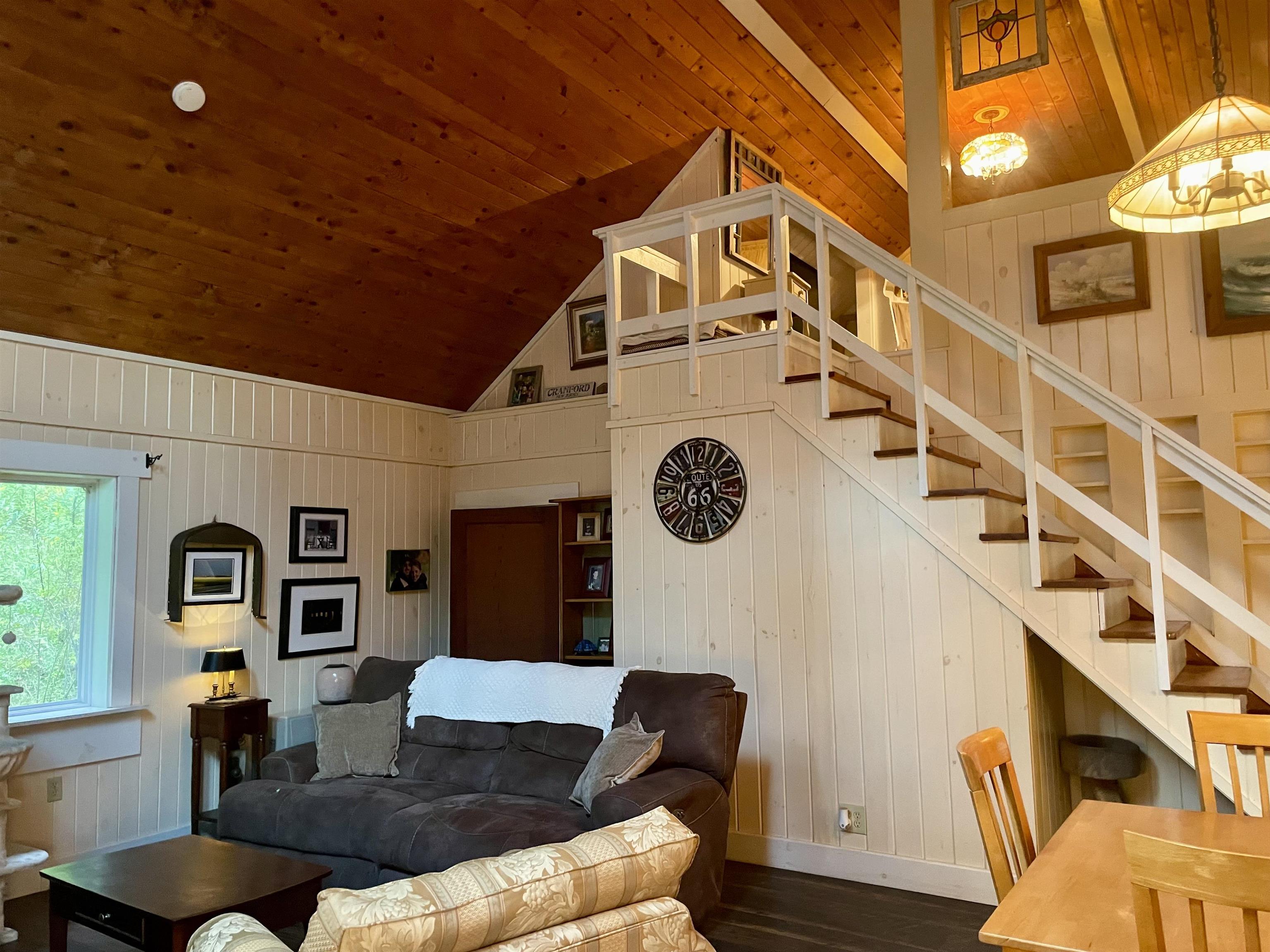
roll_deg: +1.1
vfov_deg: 53.1
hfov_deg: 67.3
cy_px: 476
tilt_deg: +5.4
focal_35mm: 26
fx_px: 954
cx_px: 635
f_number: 1.6
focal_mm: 4.2
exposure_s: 1/30
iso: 640
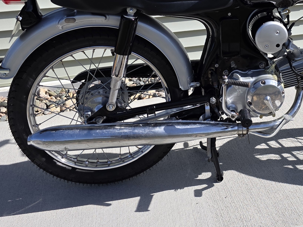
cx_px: 269
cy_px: -8
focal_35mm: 56
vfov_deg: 24.7
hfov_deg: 32.7
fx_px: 490
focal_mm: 6.3
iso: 80
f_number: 1.7
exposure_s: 1/5296
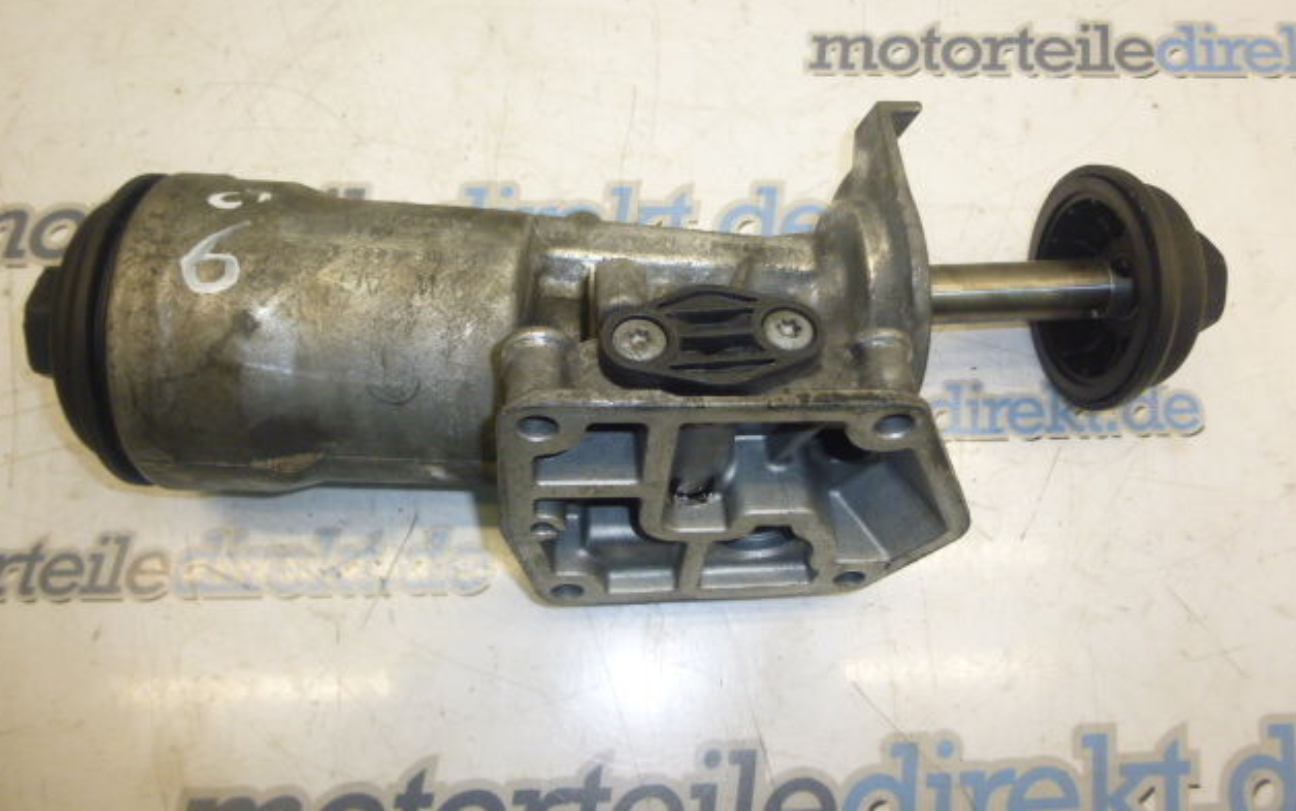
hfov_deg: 68.4
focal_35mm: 27
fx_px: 954
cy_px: 365
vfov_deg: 46.0
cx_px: 646
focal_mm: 4.5
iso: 160
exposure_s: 1/60
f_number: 3.1
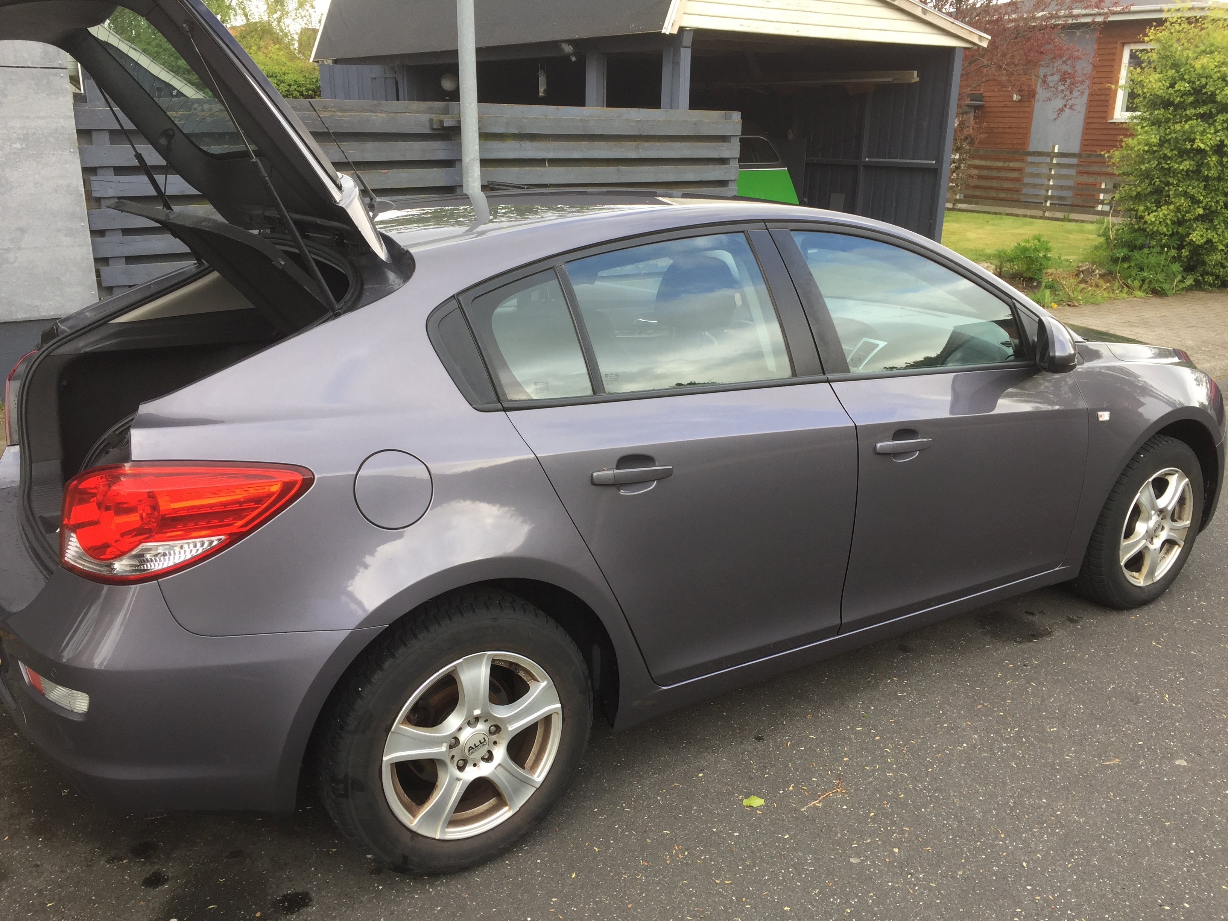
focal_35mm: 29
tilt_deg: -17.7
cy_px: 460
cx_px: 614
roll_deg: -1.7
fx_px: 1029
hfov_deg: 61.7
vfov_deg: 48.2
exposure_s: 1/162
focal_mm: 4.15
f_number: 2.2
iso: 32
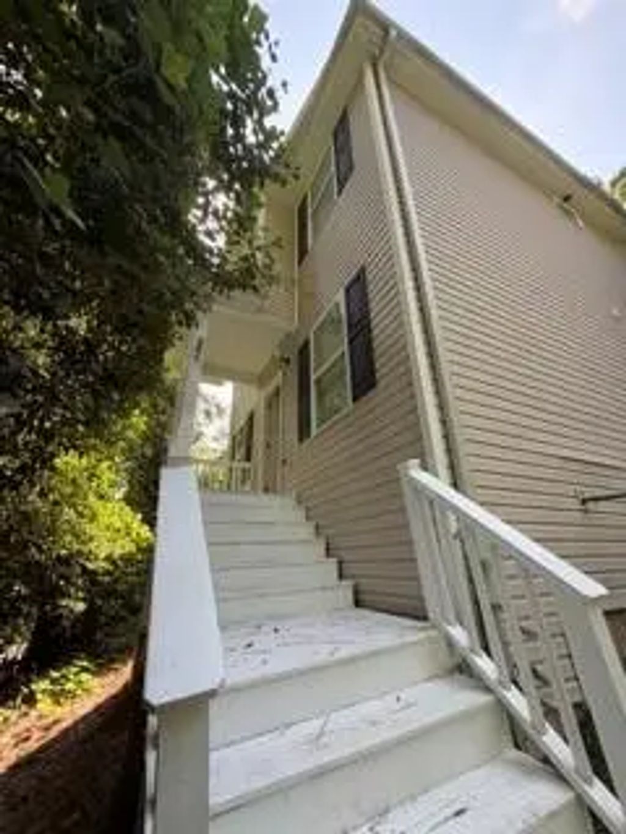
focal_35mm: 14
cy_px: 417
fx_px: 338
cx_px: 313
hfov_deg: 85.7
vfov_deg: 102.1
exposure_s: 1/186
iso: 50
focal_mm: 2.22
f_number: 2.2
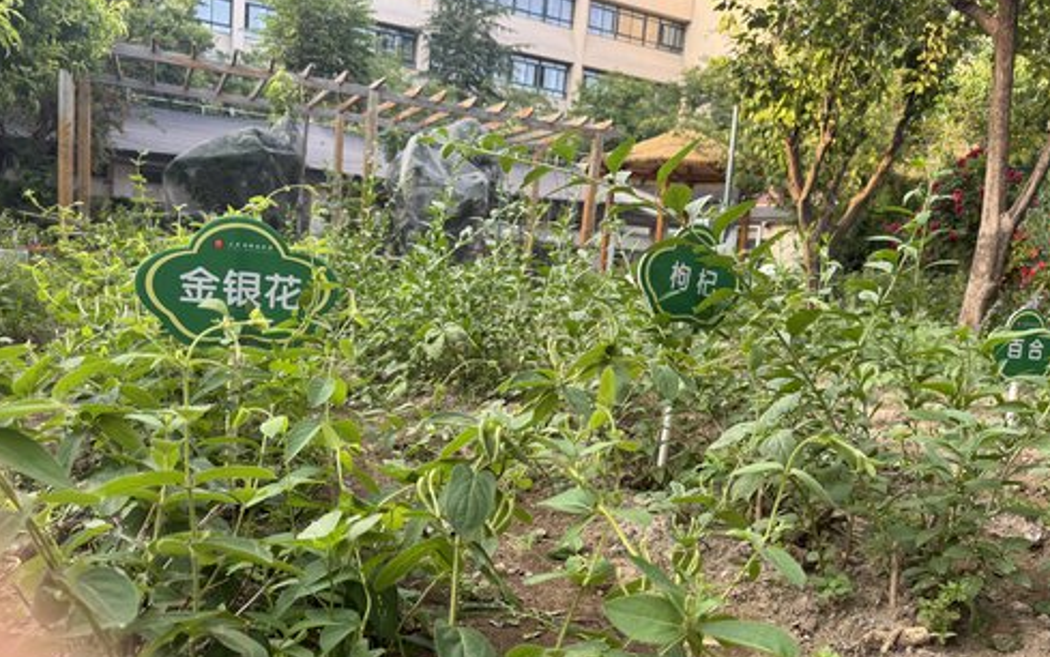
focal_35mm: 26
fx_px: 744
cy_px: 368
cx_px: 520
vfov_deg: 47.5
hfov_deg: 70.4
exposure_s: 1/150
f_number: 1.78
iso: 64
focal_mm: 6.76
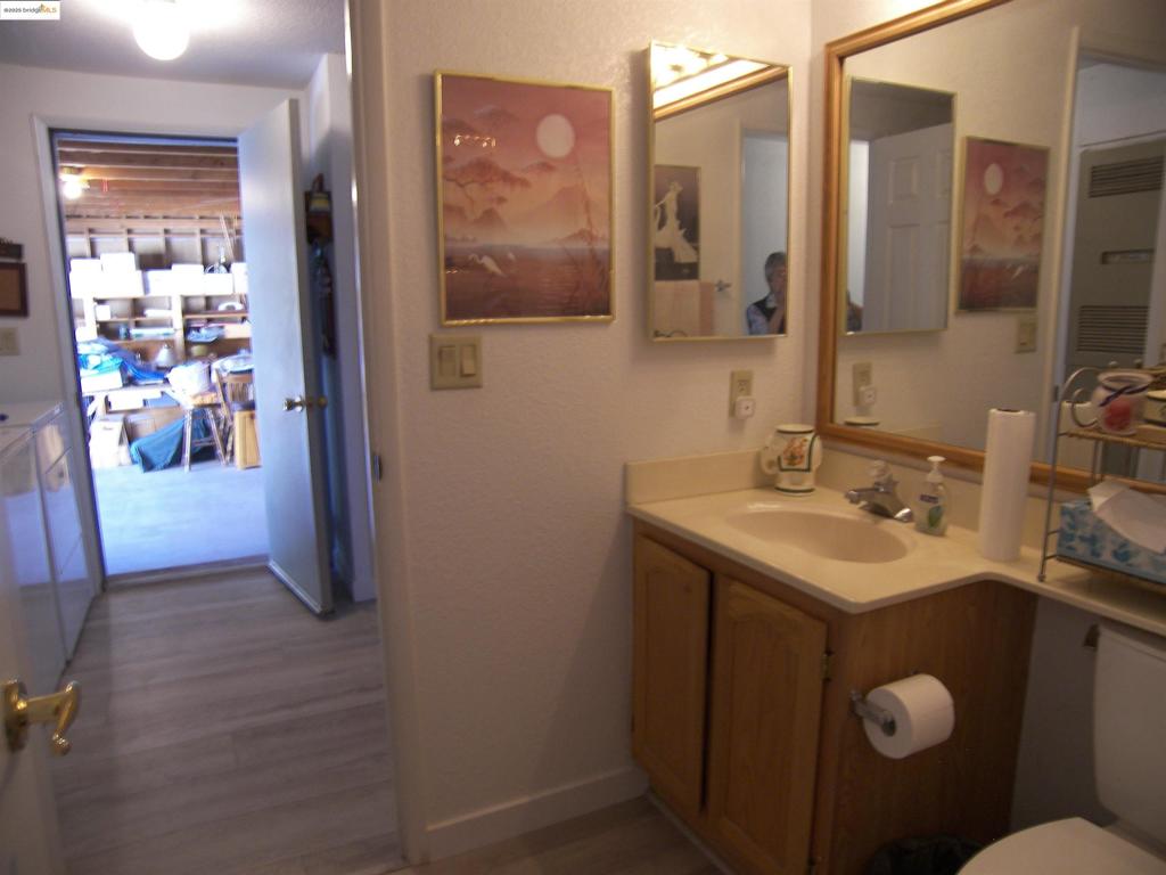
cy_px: 438
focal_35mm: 24
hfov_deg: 71.6
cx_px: 583
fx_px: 808
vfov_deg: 56.8
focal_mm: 5
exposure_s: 1/8
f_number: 2.8
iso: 100
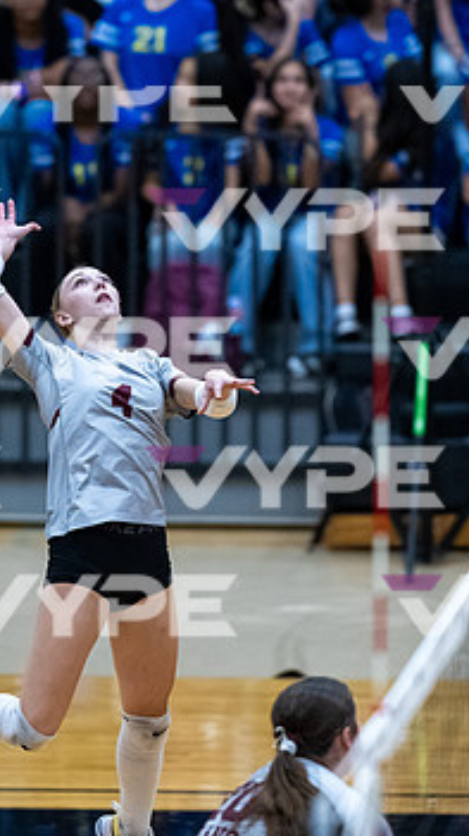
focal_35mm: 464
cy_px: 328
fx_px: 10276
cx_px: 246
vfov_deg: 4.7
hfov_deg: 2.6
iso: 3200
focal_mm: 200
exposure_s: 1/1600
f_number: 2
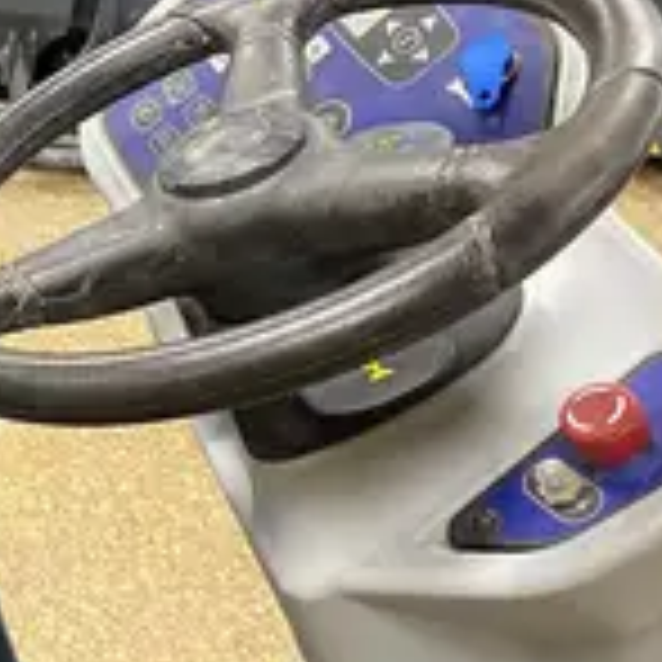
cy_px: 363
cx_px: -455
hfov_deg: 17.2
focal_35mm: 86
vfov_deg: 20.2
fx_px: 1861
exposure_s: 1/60
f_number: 1.8
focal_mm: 4.25
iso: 400
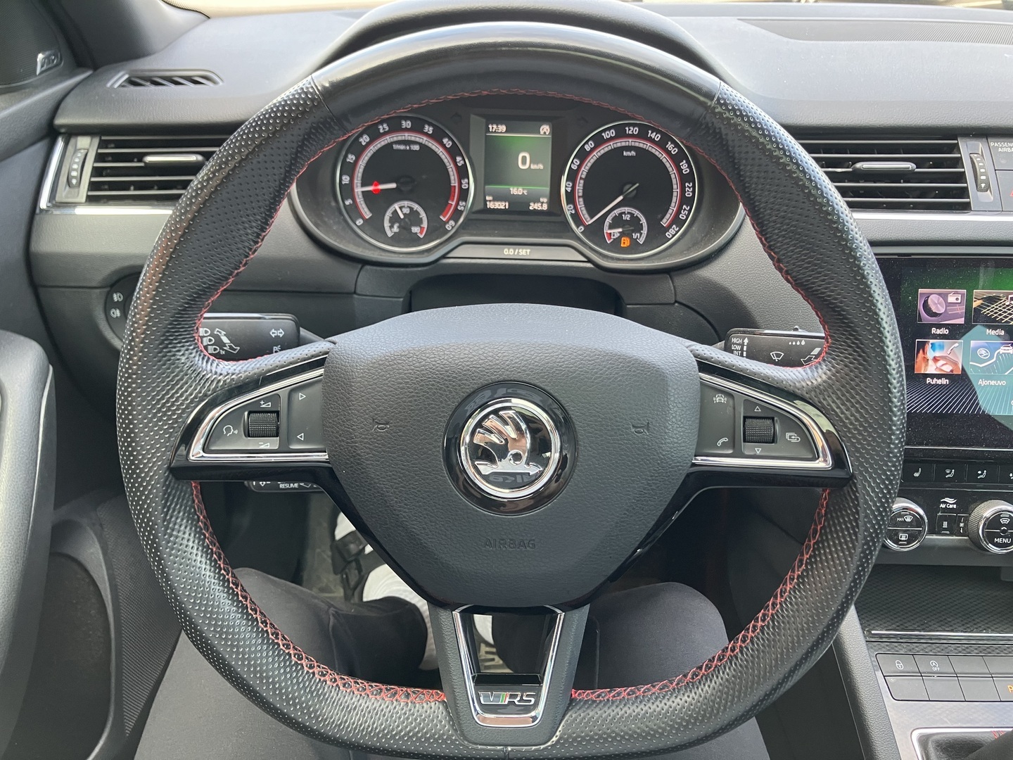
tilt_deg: -29.3
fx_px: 819
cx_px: 506
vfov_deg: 49.7
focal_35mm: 28
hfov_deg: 63.4
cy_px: 380
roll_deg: -0.6
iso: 80
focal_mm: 3.99
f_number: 1.8
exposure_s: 1/77
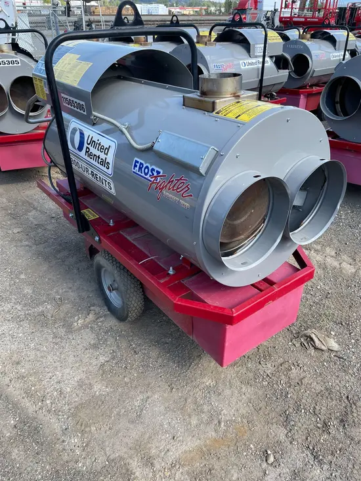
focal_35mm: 26
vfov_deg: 67.3
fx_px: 361
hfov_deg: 53.1
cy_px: 240
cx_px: 180
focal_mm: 4.2
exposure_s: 1/654
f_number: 1.6
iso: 32
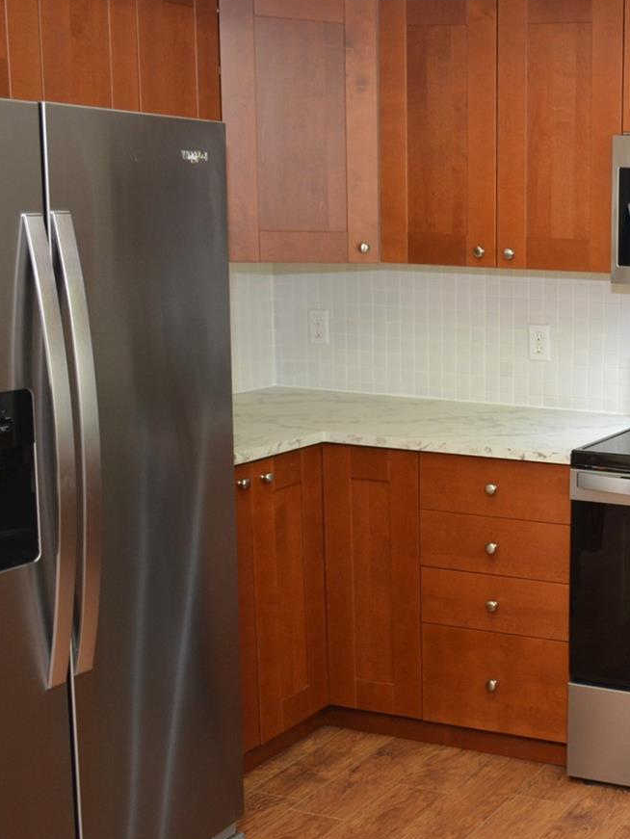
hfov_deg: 25.0
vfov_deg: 36.2
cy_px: 408
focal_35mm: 53
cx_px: 747
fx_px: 1285
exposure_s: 1/60
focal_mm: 20
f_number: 4
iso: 900
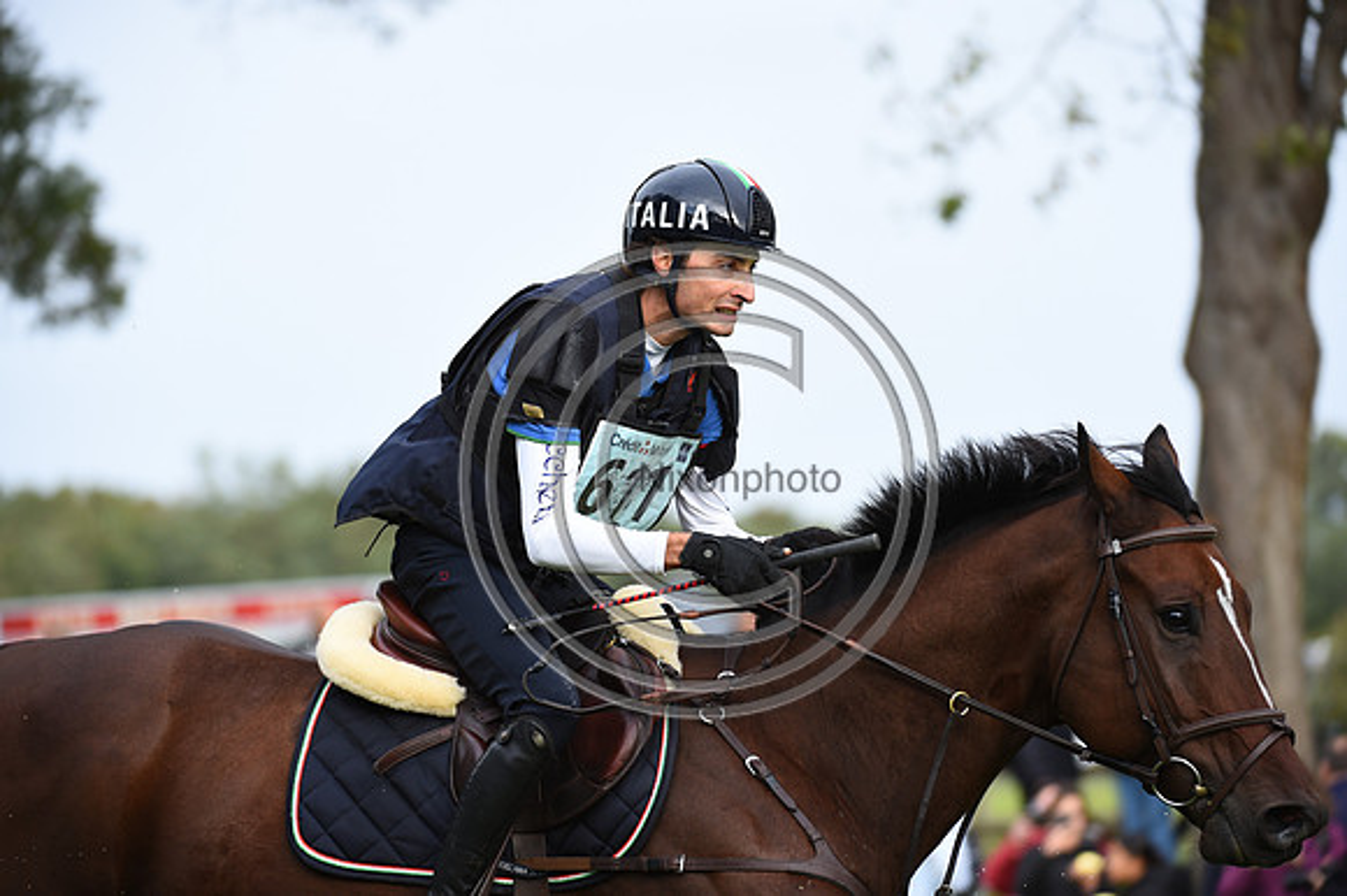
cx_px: 674
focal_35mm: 200
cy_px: 448
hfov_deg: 10.3
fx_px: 7479
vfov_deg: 6.9
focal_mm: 200
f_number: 4.5
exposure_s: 1/1000
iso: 900
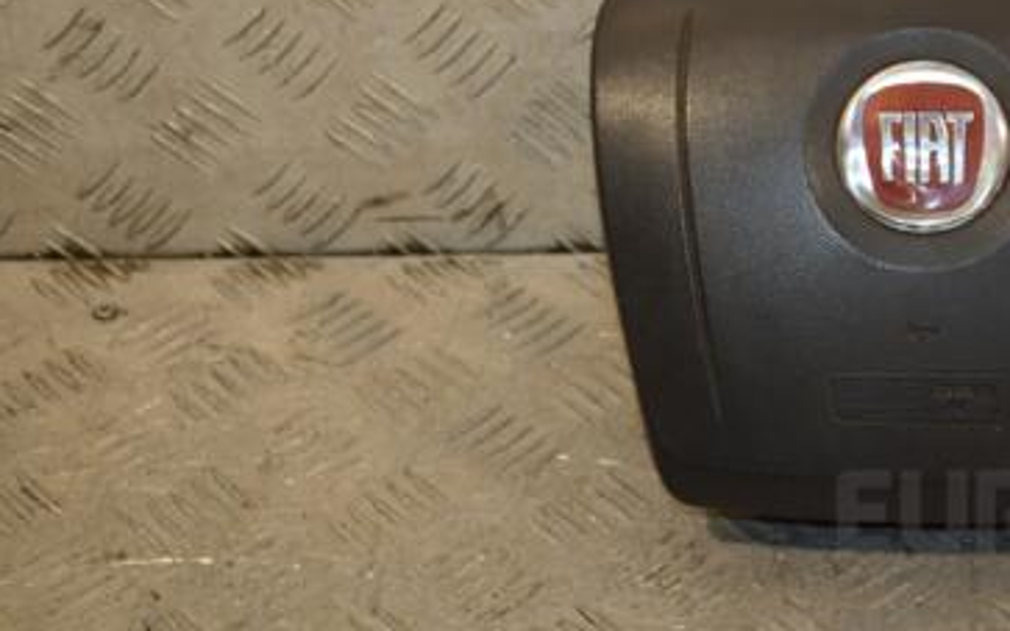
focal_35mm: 101
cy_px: 142
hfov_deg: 20.4
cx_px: 785
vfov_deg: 12.9
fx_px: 2781
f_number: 4.8
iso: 800
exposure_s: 1/200
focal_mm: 40
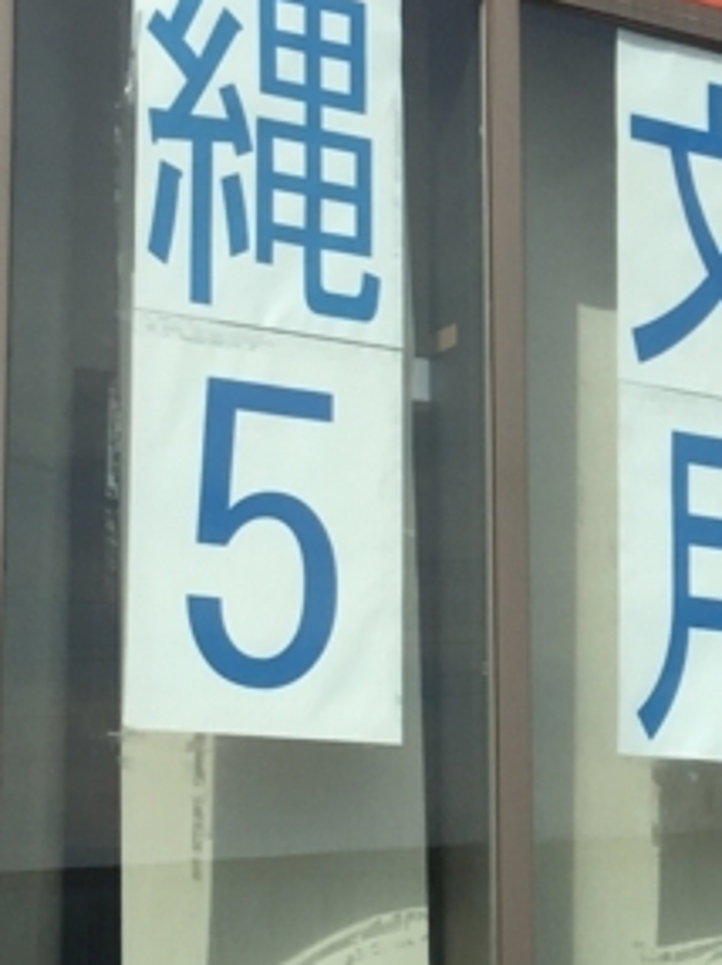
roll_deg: +4.1
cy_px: 509
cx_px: 992
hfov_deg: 13.6
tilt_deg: +14.9
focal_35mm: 104
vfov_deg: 18.9
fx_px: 2897
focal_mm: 4.15
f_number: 2.2
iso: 25
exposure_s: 1/2849
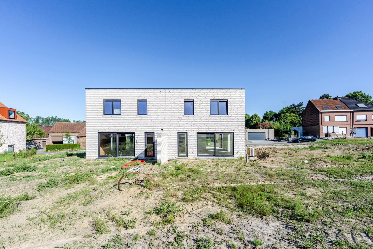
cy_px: 124
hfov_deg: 104.2
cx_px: 186
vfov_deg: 81.2
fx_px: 145
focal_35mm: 14
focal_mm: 14
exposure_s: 1/1600
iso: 250
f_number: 9
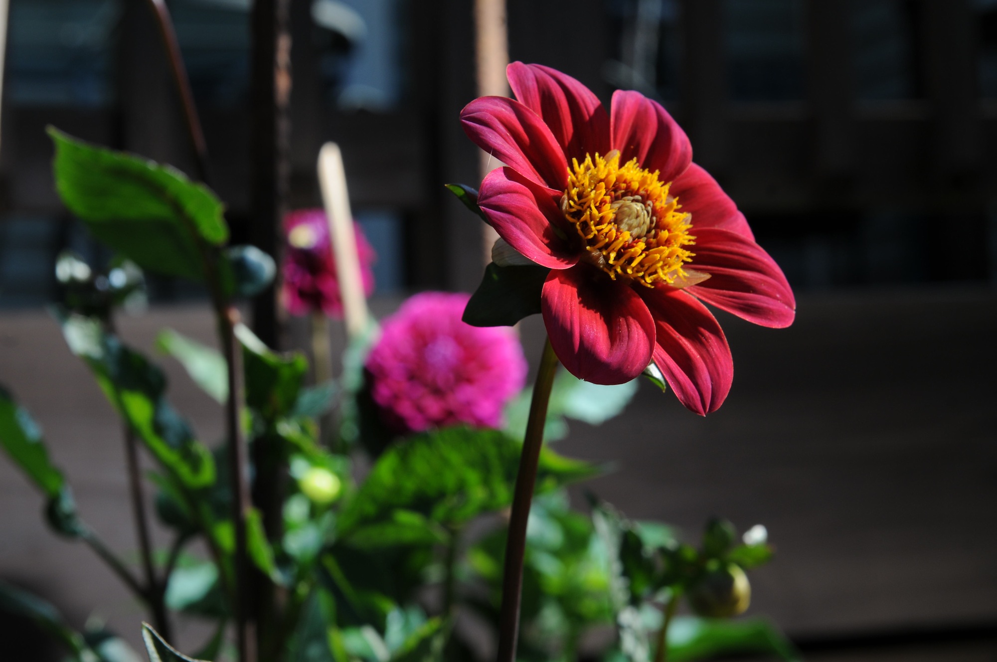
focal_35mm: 84
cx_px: 498
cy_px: 331
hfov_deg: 24.2
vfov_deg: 16.2
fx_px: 2323
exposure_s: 1/250
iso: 200
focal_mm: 56
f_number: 11
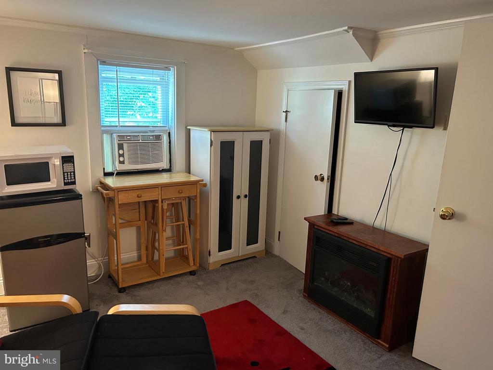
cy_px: 185
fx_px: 370
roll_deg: -0.9
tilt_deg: -13.3
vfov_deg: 53.1
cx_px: 246
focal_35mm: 26
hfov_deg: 67.3
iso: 500
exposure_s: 1/40
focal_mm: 5.7
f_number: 1.5
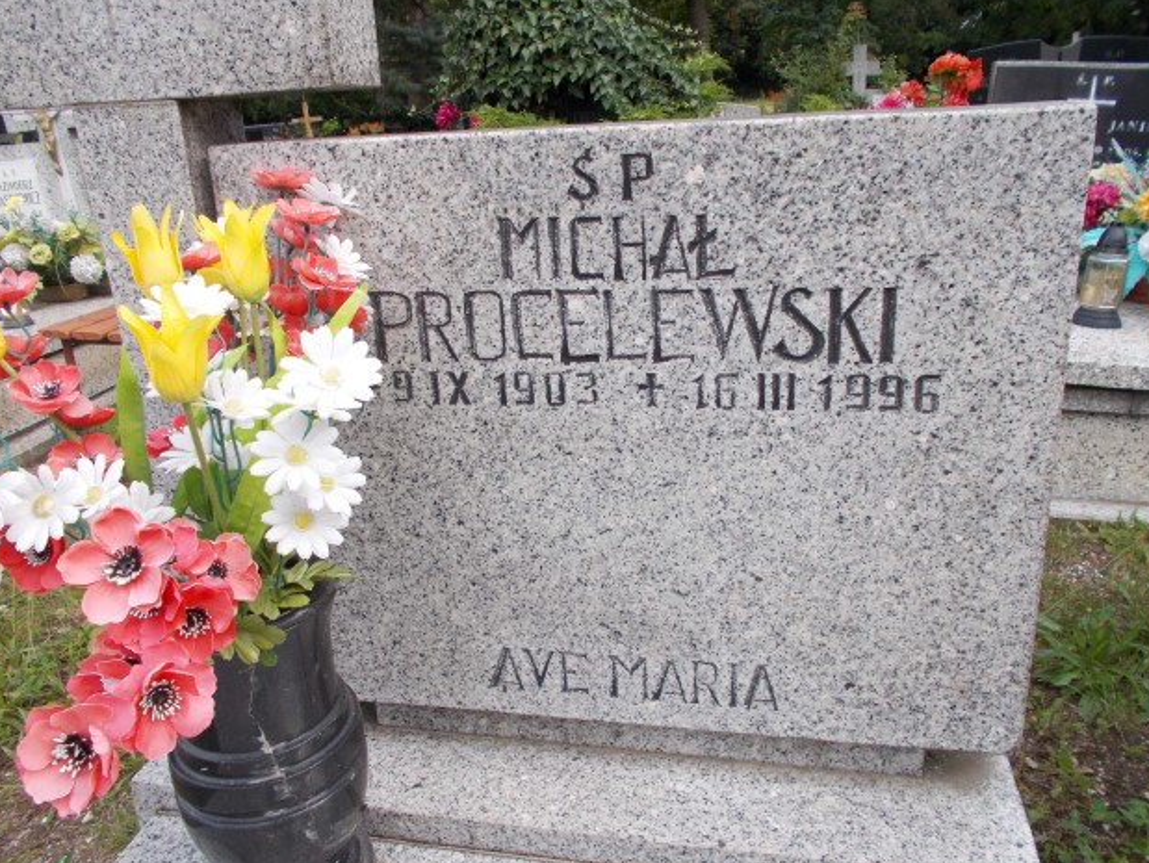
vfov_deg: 45.5
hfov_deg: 58.3
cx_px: 575
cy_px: 434
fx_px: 1030
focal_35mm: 31
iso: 80
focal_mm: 5.3
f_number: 3.4
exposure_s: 1/200
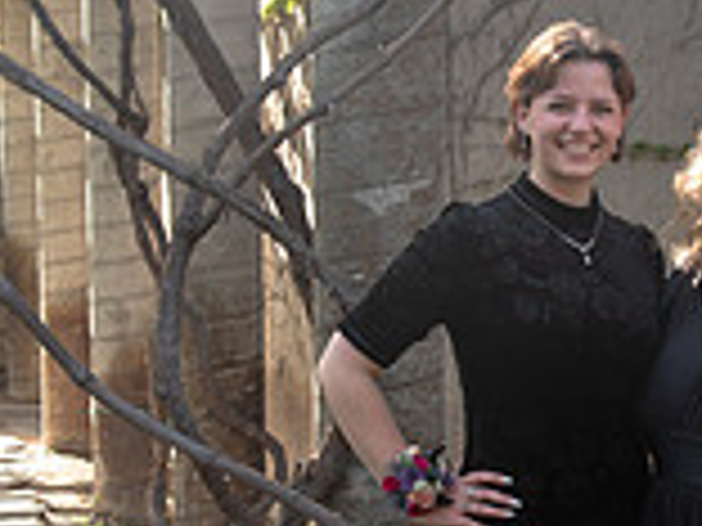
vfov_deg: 12.1
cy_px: 436
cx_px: 603
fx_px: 2474
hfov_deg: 16.0
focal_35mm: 122
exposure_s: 1/125
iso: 250
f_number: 6.3
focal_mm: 44
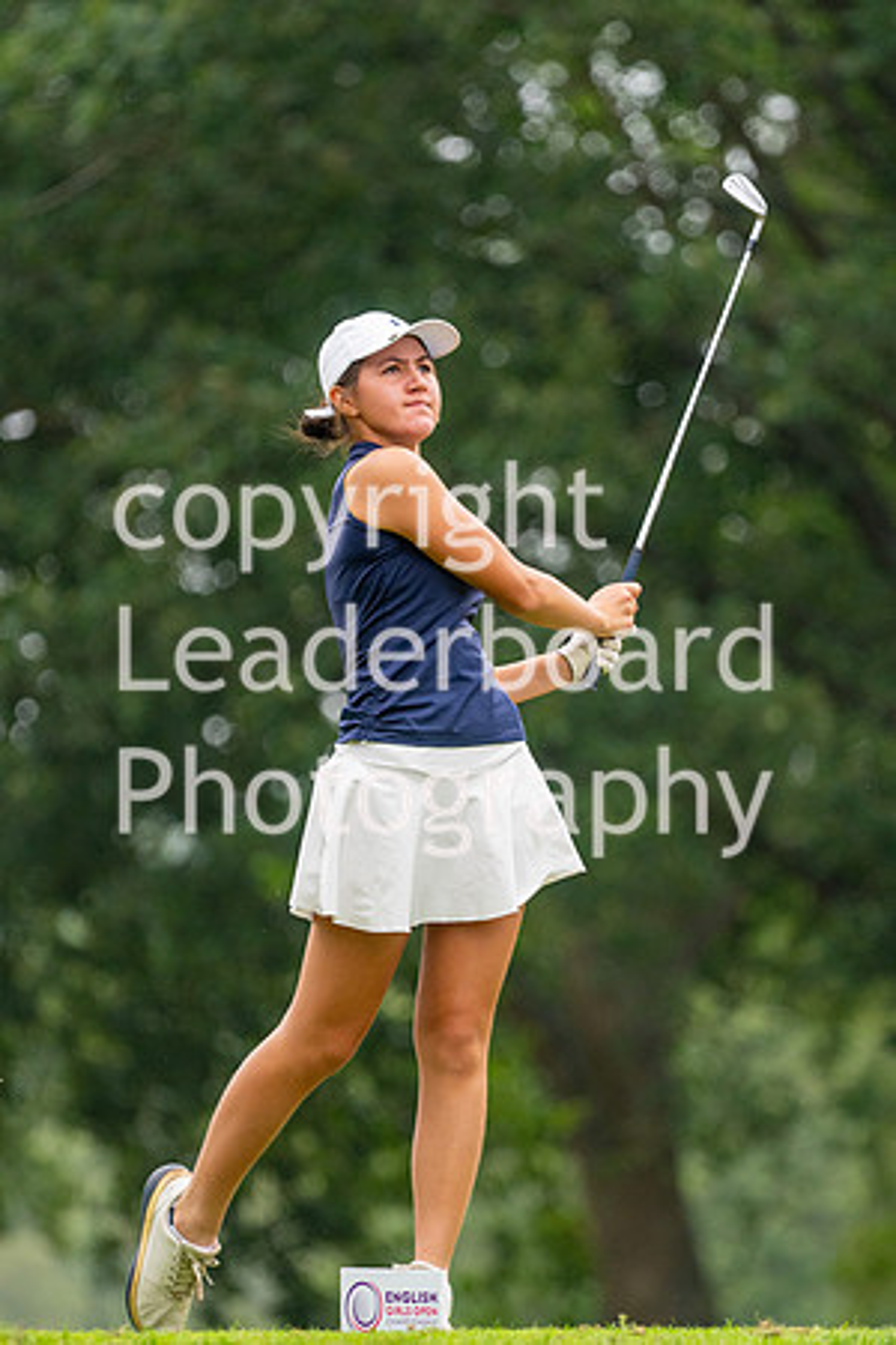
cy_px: 672
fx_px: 16799
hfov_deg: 3.1
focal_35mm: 450
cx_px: 448
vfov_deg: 4.6
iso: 800
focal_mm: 300
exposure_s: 1/4000
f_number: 4
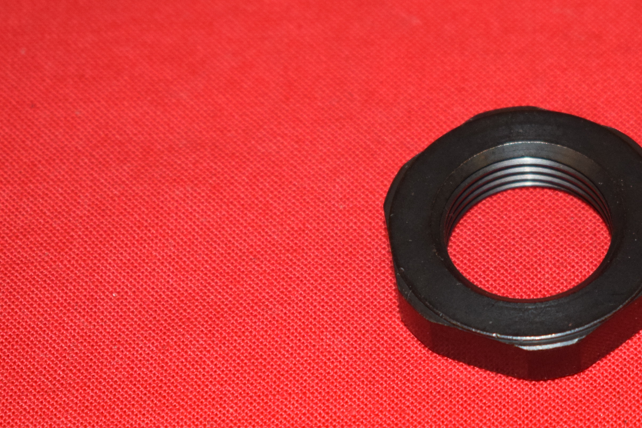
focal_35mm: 154
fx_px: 2746
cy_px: 327
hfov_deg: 13.3
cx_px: 535
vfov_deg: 8.9
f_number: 5.6
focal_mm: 55
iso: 1250
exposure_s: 1/200
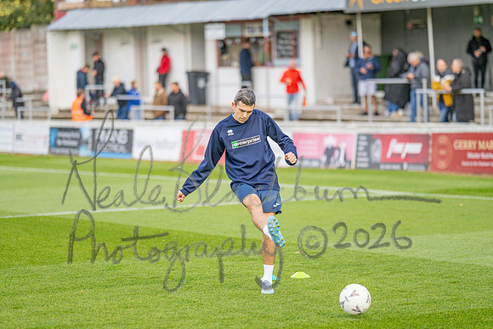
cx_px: 246
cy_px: 164
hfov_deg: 15.2
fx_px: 1849
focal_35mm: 135
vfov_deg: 10.2
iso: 320
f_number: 1.8
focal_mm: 135
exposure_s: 1/2000
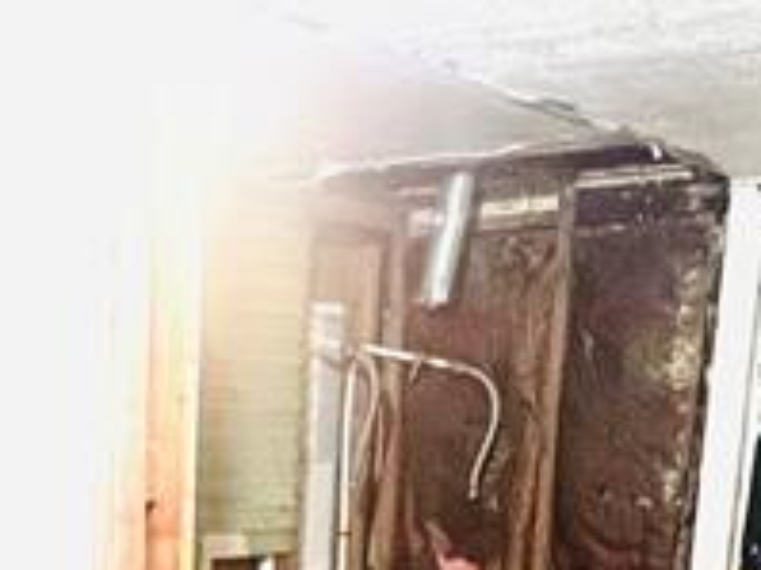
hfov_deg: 27.8
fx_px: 1472
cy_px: 910
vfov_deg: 18.7
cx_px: 54
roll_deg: +1.2
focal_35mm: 67
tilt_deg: -17.1
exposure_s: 1/60
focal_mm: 1.57
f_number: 1.8
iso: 320
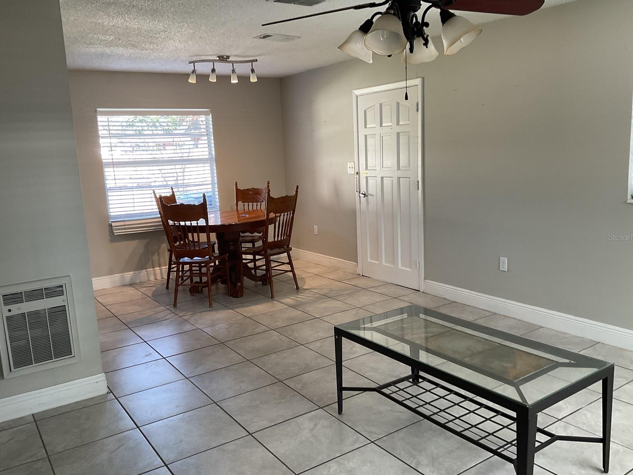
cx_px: 320
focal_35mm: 30
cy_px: 237
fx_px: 549
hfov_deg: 60.0
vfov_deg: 46.8
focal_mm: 3
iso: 50
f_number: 1.8
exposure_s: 1/60
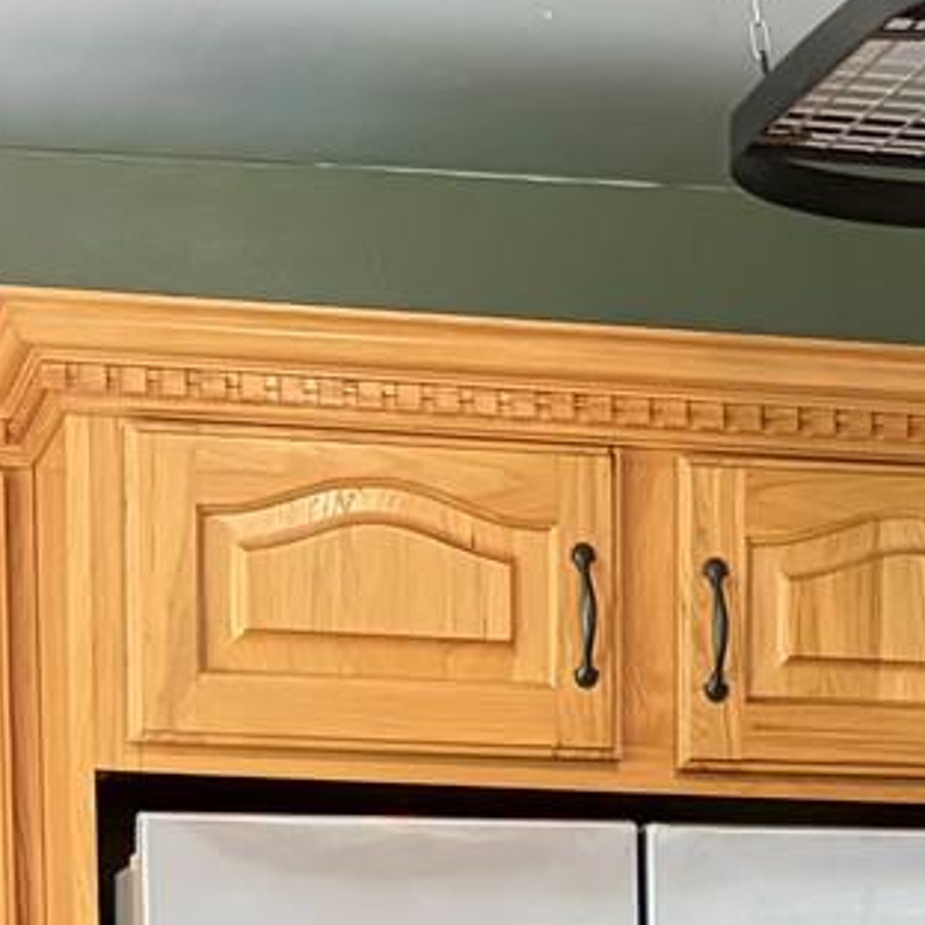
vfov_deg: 10.9
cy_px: 1616
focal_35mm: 151
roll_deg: -0.2
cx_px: 883
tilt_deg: -4.8
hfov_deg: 11.5
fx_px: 4565
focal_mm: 5.96
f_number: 1.6
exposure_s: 1/60
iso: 400
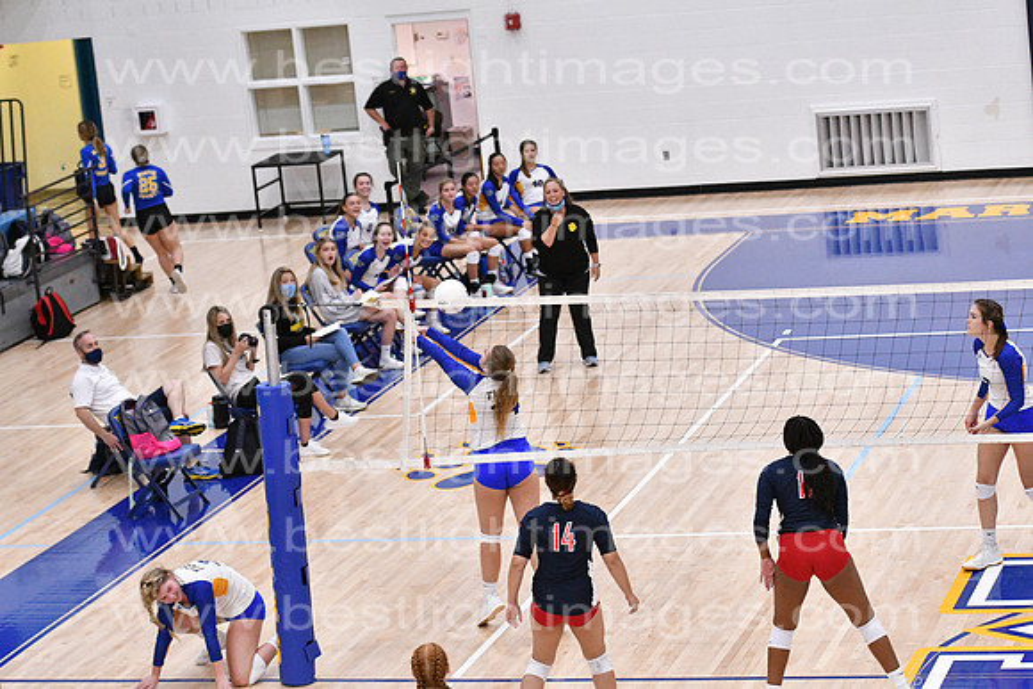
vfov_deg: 13.0
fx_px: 3013
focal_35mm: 105
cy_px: 344
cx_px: 516
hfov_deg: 19.5
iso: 6400
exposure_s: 1/1000
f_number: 3.2
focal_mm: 70
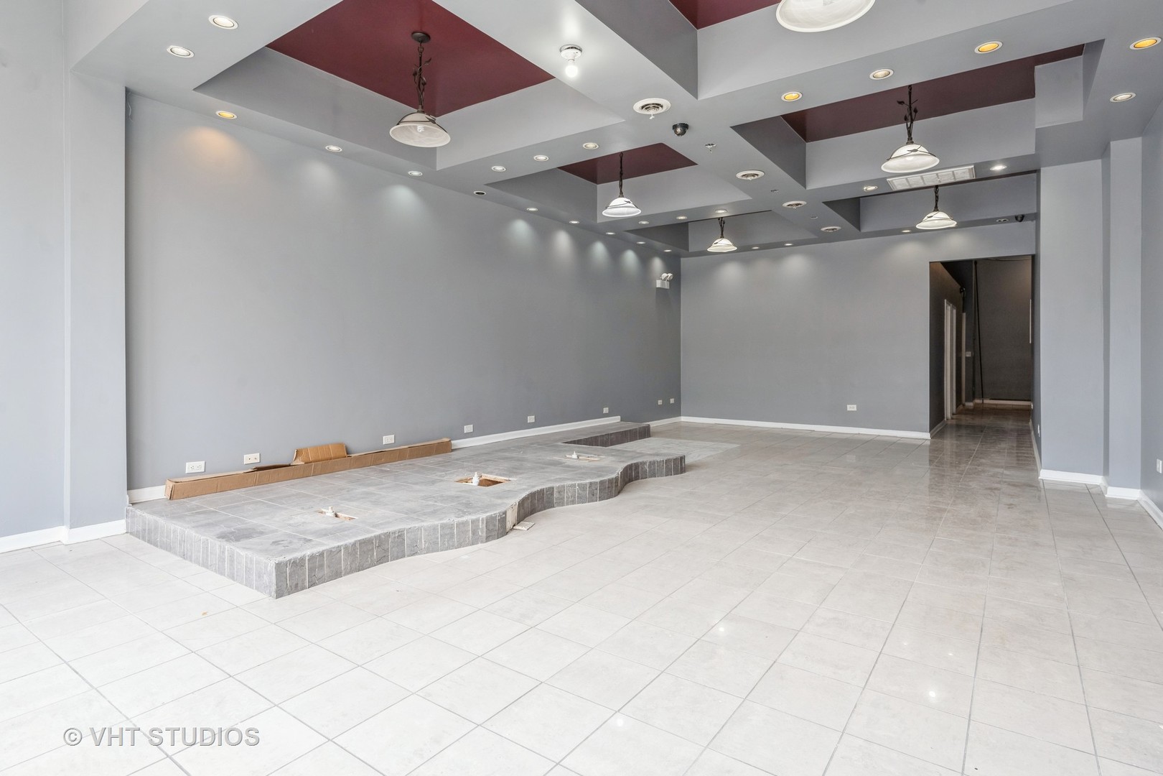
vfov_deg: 67.4
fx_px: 581
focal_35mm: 18
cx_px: 582
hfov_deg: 90.0
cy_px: 388
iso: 200
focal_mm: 18
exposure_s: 1/13
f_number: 8
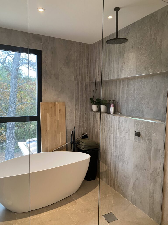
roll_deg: -0.9
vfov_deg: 67.3
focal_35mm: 26
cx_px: 84
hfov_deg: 53.1
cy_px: 112
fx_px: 168
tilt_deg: -3.5
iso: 125
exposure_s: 1/50
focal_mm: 4.25
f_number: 1.8
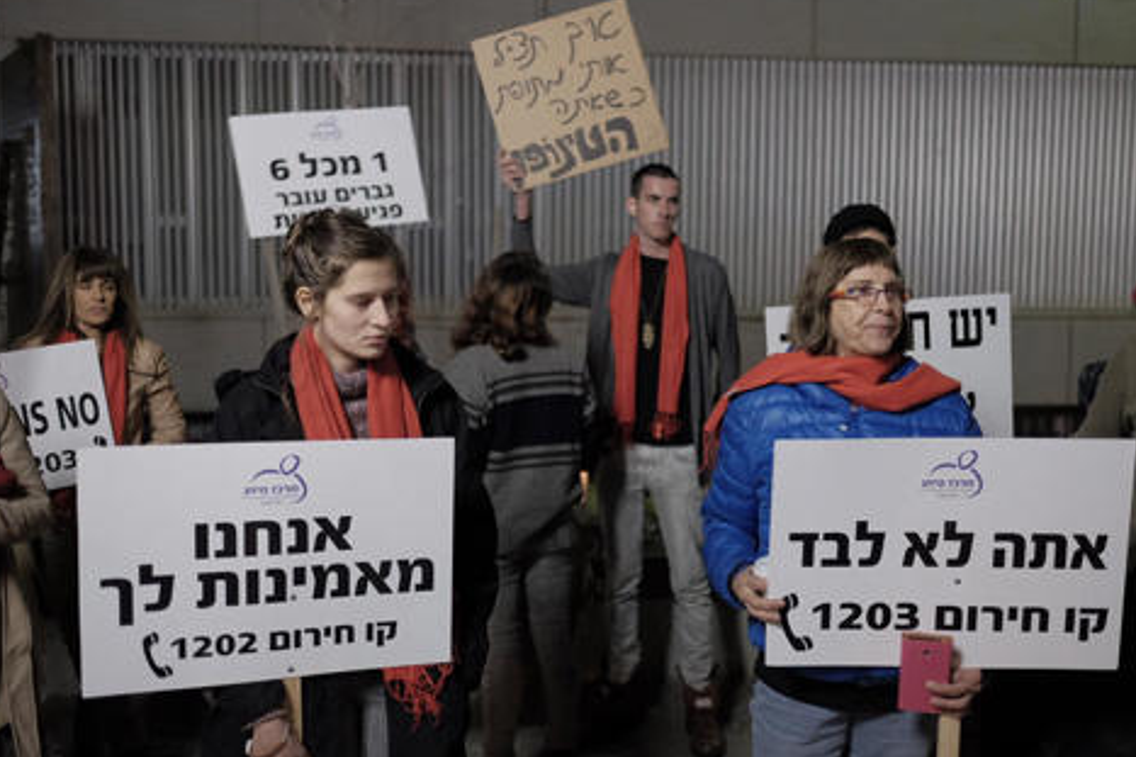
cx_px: 572
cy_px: 372
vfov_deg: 36.8
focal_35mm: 36
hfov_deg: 53.1
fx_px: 1136
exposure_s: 1/100
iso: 1250
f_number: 1.4
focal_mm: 23
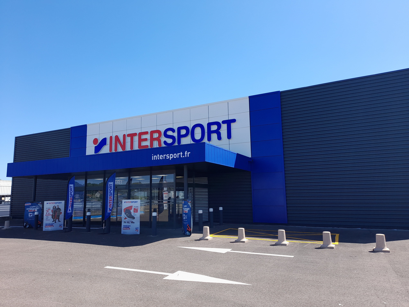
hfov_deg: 69.4
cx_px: 204
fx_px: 295
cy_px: 154
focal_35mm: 25
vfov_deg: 54.9
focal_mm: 4.6
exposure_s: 1/386
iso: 20
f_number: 2
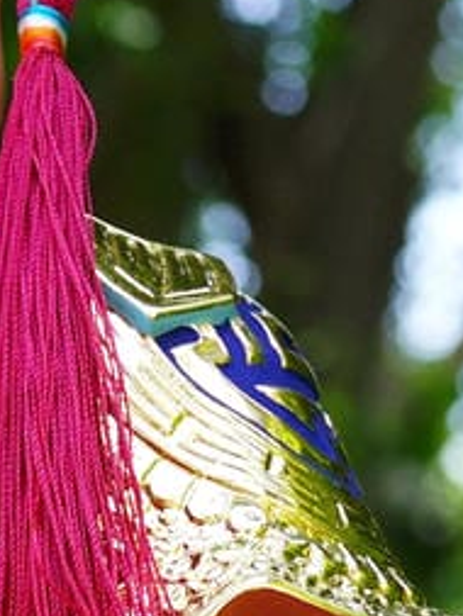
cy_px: 1103
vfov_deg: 8.0
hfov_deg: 6.0
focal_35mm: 239
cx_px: -587
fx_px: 4259
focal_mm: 35
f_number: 5.6
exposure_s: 1/200
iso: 200
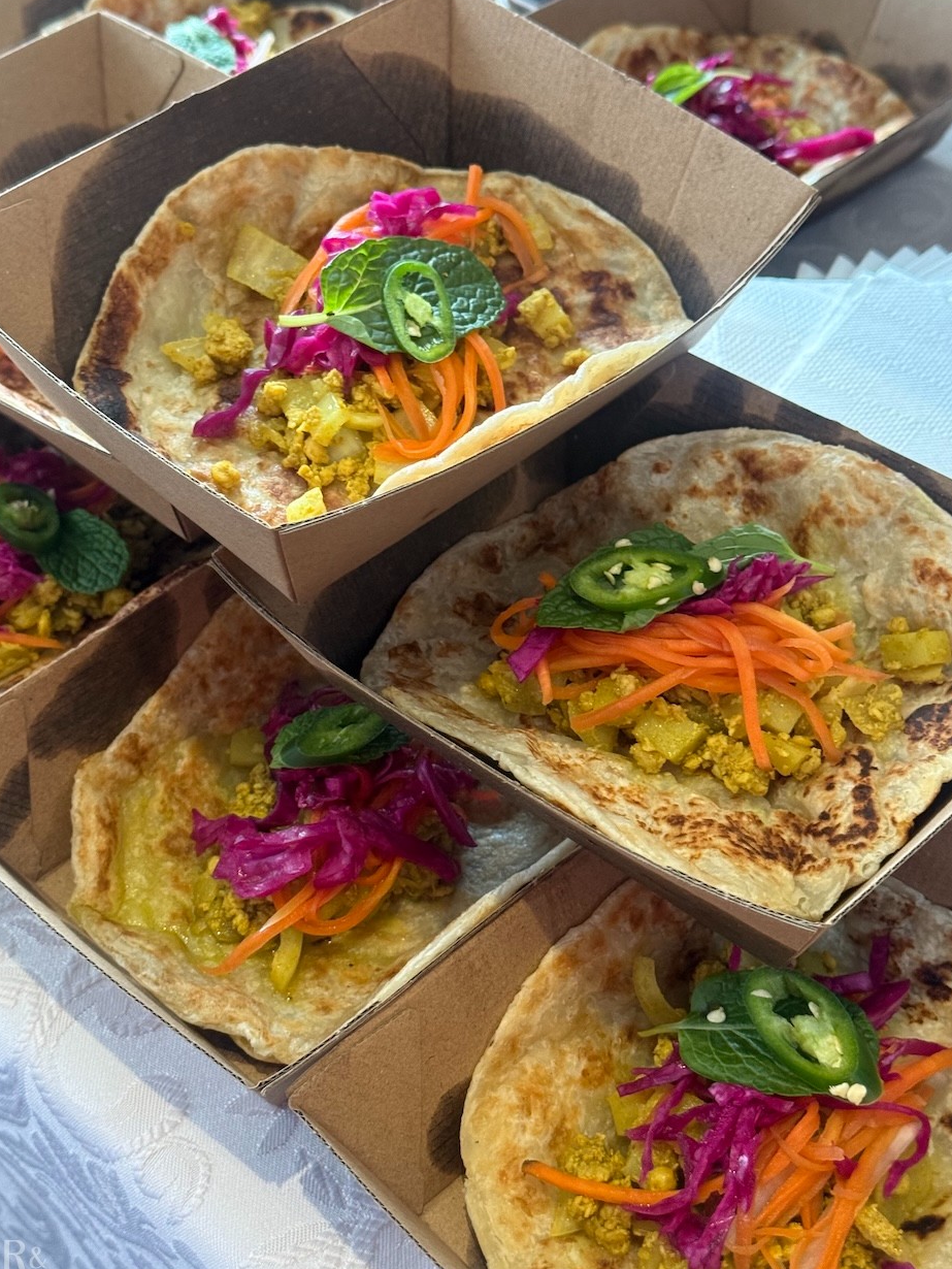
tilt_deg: -48.1
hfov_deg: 28.0
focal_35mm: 52
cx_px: 477
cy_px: 662
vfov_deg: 36.8
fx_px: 1906
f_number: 1.78
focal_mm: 6.76
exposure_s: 1/50
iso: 160
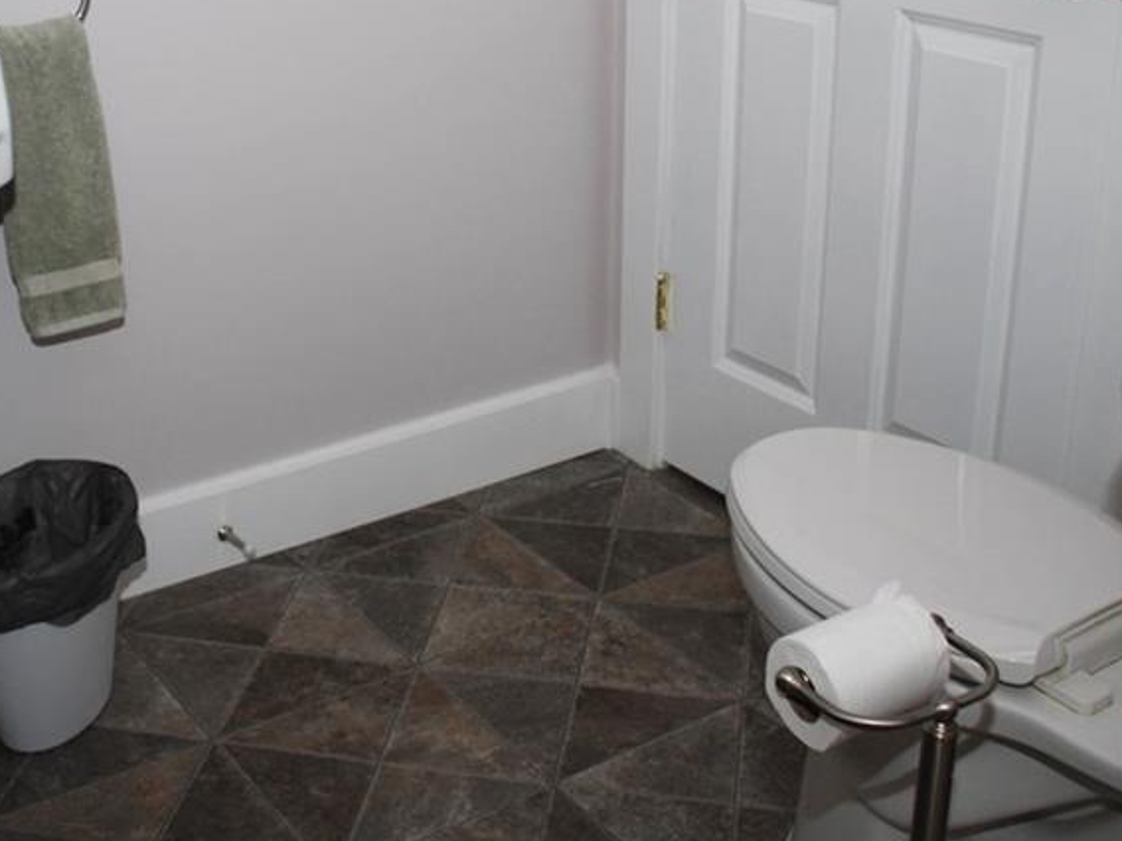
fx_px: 1685
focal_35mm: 52
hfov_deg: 36.3
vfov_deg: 27.6
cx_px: 352
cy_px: 205
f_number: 4
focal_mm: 20
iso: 200
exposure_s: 1/60
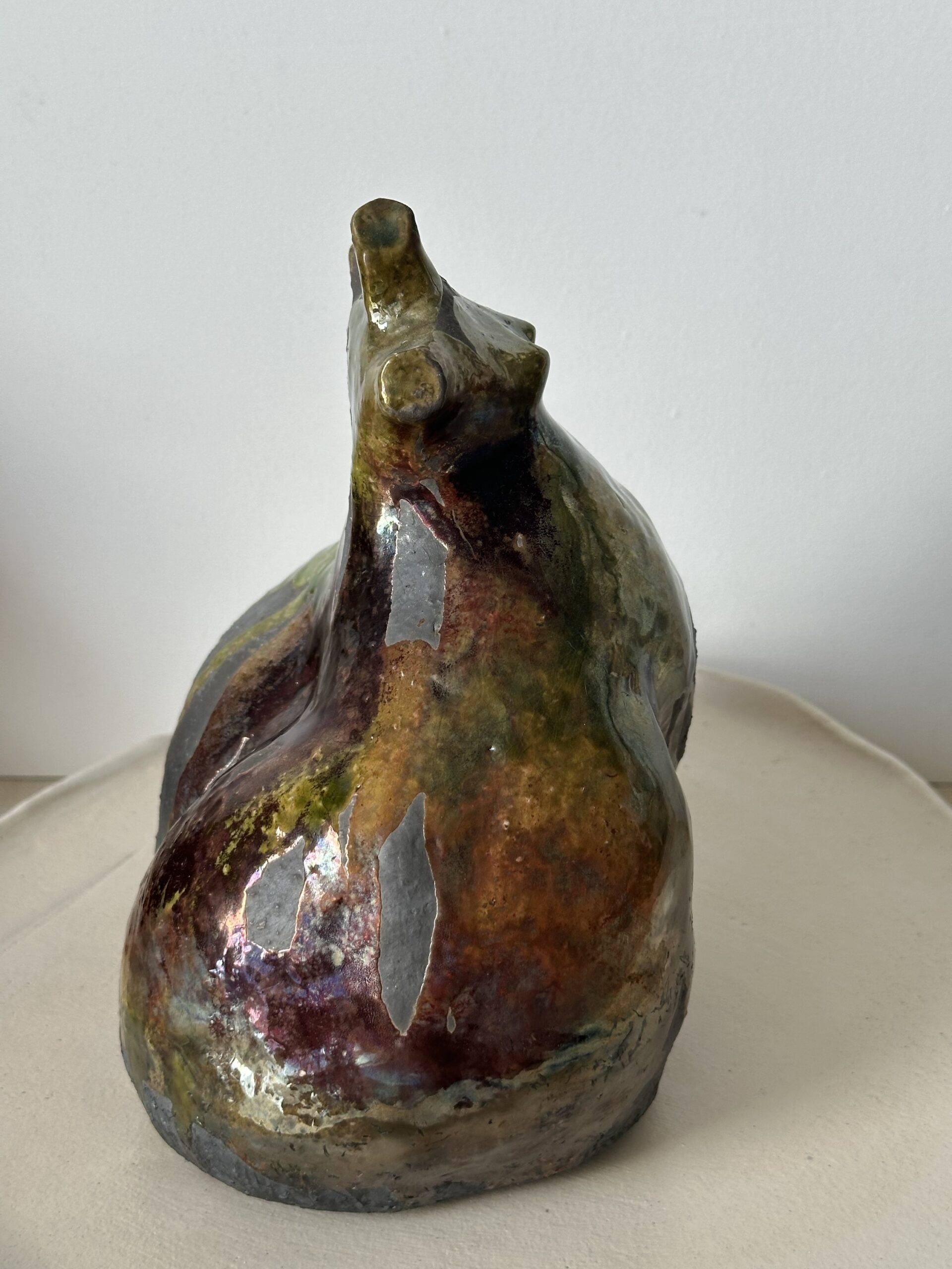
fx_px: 1760
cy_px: 634
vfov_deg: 39.7
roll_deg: -0.8
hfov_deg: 30.3
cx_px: 476
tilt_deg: -24.3
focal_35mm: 48
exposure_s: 1/121
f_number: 1.78
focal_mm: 6.86
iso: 64
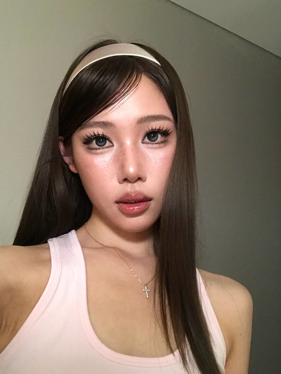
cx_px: 140
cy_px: 187
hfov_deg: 44.2
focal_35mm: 32
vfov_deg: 56.8
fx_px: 346
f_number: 2.2
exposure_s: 1/17
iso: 200
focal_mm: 2.87
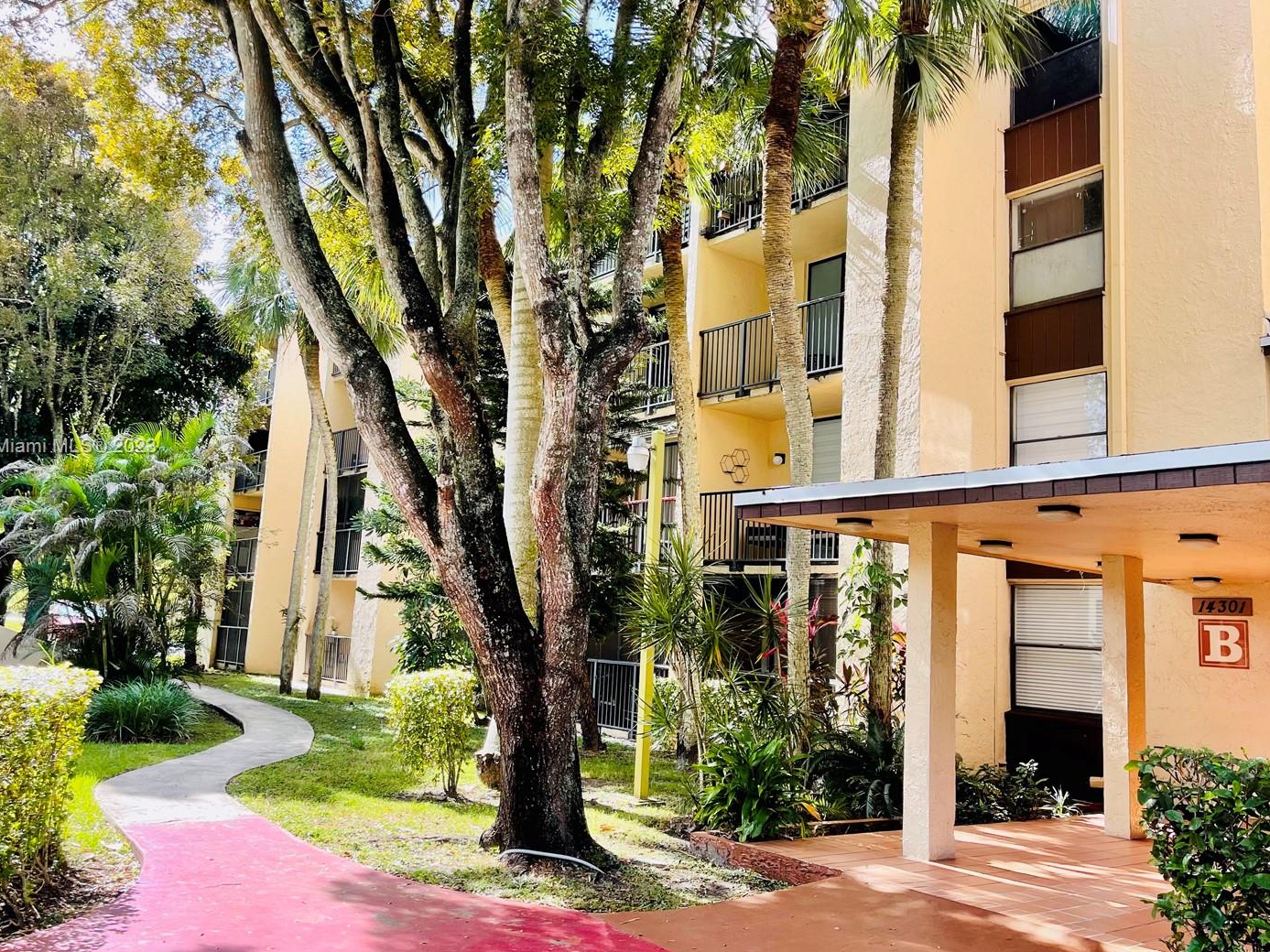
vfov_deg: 46.8
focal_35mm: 30
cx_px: 596
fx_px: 1101
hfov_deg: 59.9
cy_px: 448
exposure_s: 1/392
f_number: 1.6
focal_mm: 5.1
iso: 32
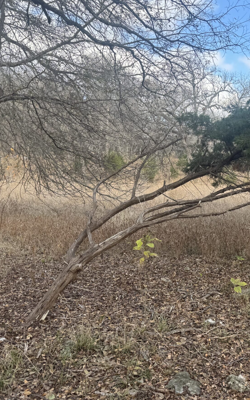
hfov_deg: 33.0
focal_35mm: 37
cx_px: 217
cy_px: 209
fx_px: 403
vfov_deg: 52.7
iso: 80
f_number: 1.78
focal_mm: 6.76
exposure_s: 1/558
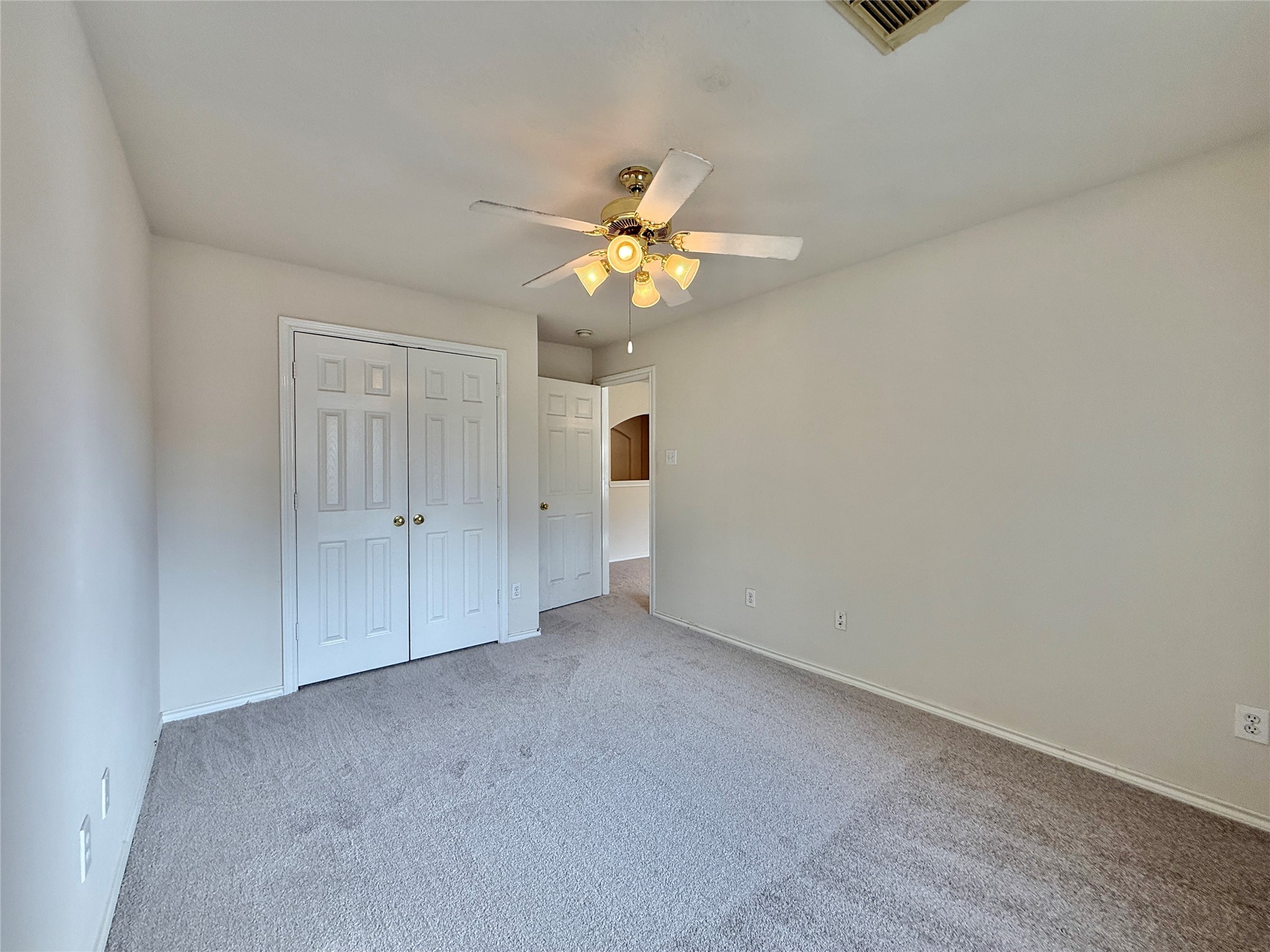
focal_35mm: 14
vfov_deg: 85.7
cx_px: 635
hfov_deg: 102.1
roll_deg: -0.3
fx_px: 514
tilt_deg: -0.7
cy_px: 476
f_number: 2.2
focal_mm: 2.22
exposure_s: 1/120
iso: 100
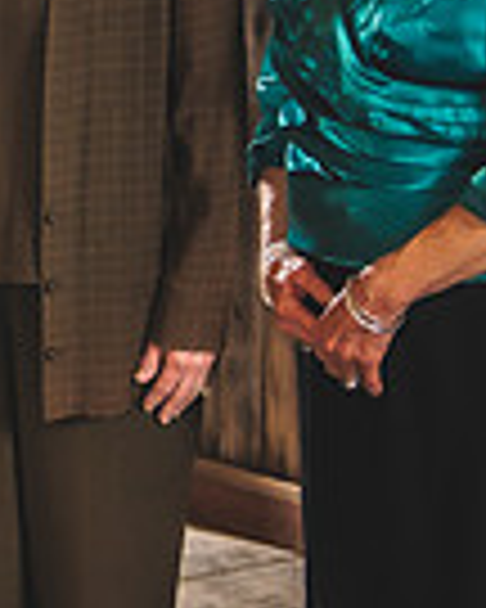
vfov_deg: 10.8
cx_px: -657
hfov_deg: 8.1
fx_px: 3182
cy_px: 7
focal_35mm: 177
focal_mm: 44
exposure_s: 1/200
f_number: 2.8
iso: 800
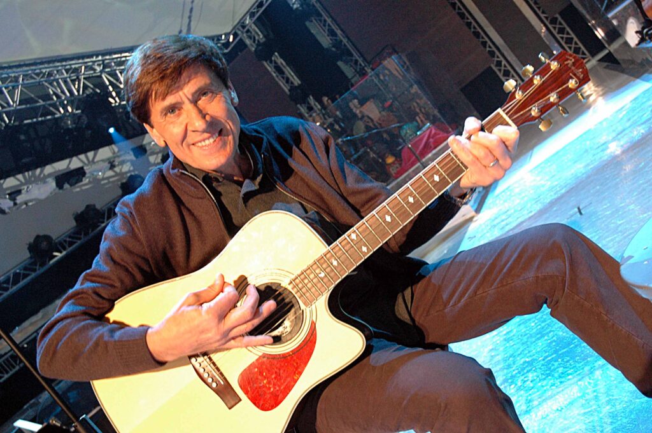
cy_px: 216
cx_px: 326
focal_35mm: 38
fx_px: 679
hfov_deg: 51.3
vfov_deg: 35.4
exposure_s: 1/40
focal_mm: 25
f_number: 4.5
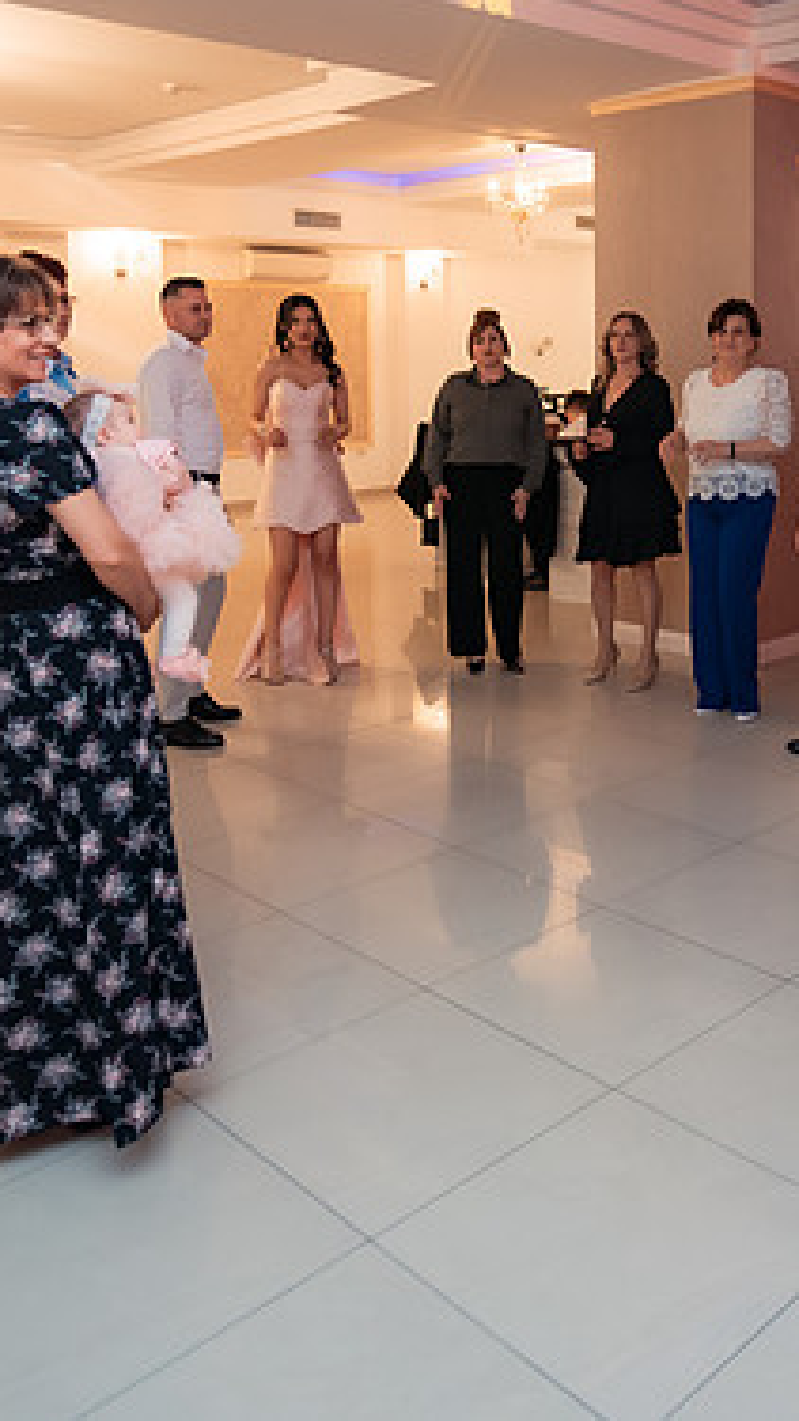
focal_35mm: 34
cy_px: 463
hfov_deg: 33.9
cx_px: 600
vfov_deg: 56.7
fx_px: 1280
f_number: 2.8
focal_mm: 16
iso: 1600
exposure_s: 1/200
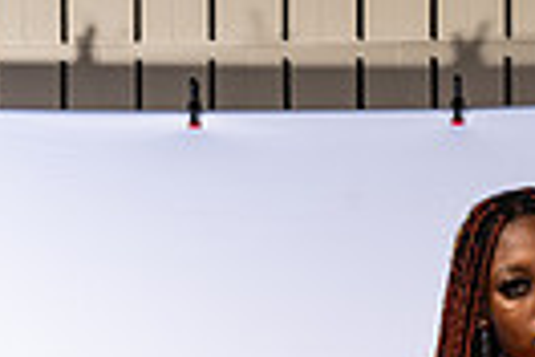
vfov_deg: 7.4
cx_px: 523
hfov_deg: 11.7
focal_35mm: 174
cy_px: 868
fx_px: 2586
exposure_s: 1/250
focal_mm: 51
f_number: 7.1
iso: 200
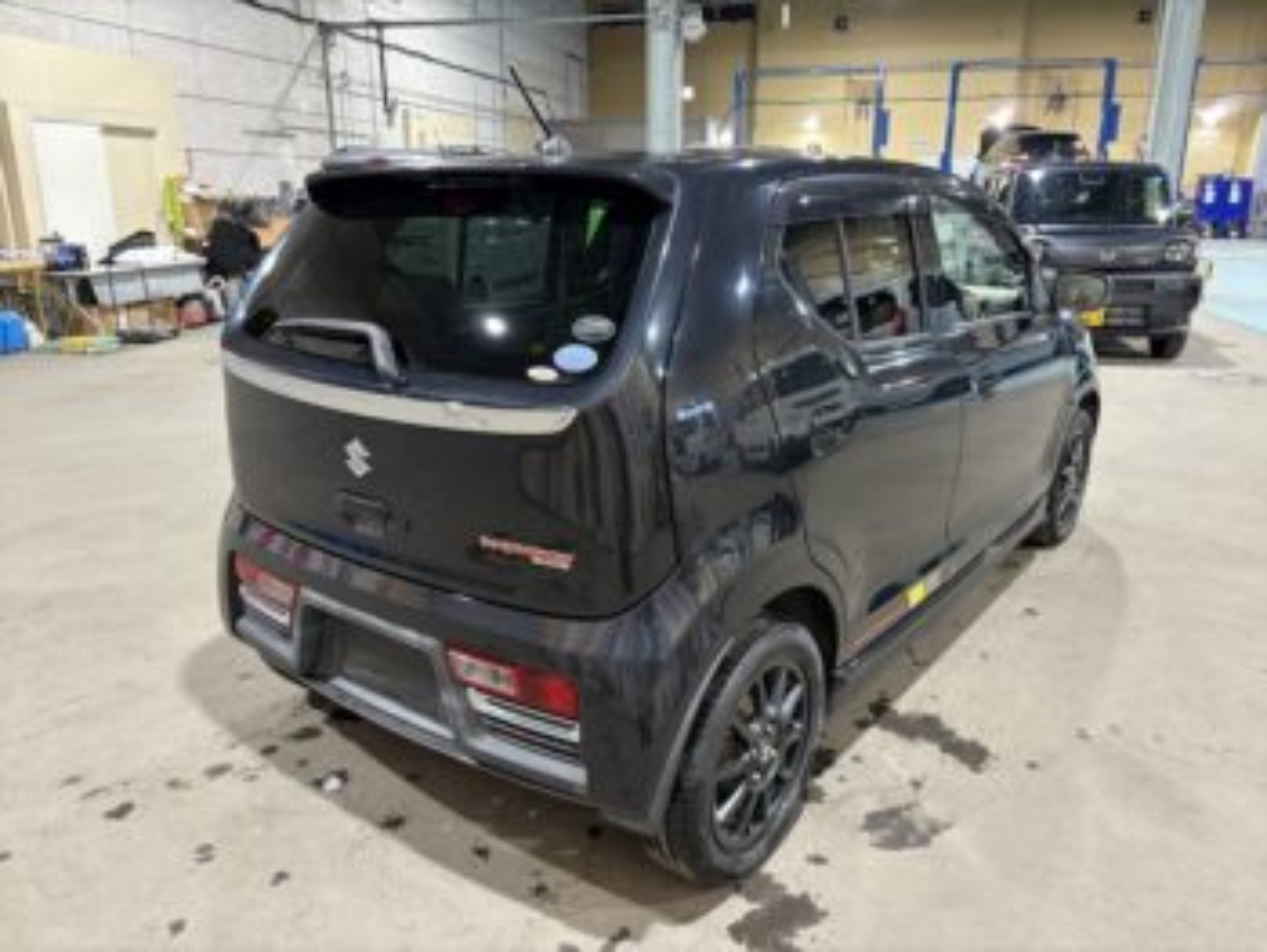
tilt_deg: -15.9
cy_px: 476
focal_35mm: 26
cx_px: 634
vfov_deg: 53.1
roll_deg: +0.9
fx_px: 952
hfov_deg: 67.3
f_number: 1.6
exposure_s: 1/50
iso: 250
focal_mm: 5.96
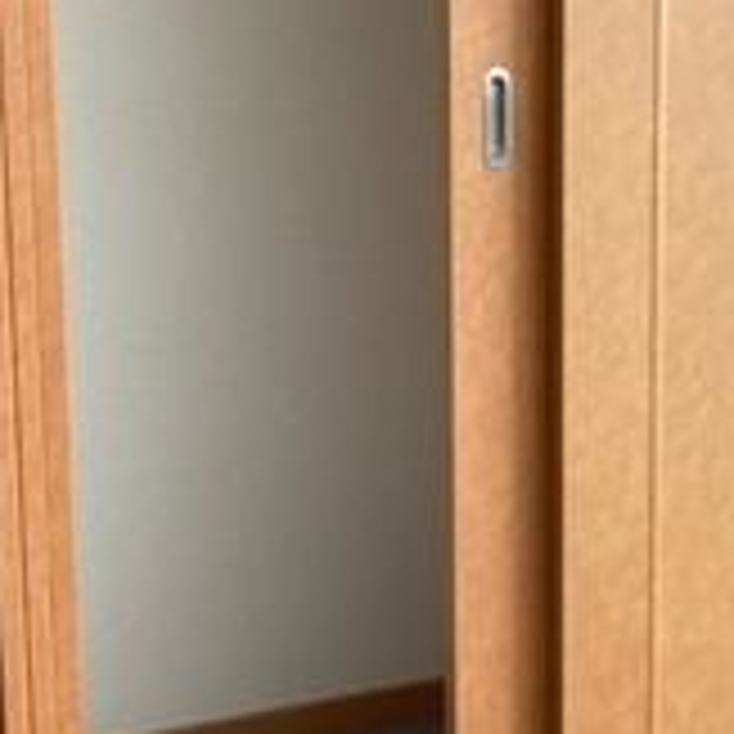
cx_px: 347
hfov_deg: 17.9
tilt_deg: -11.0
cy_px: 27
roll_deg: +1.2
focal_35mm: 97
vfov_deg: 17.6
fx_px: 2327
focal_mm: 3.99
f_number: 1.8
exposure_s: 1/100
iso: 50
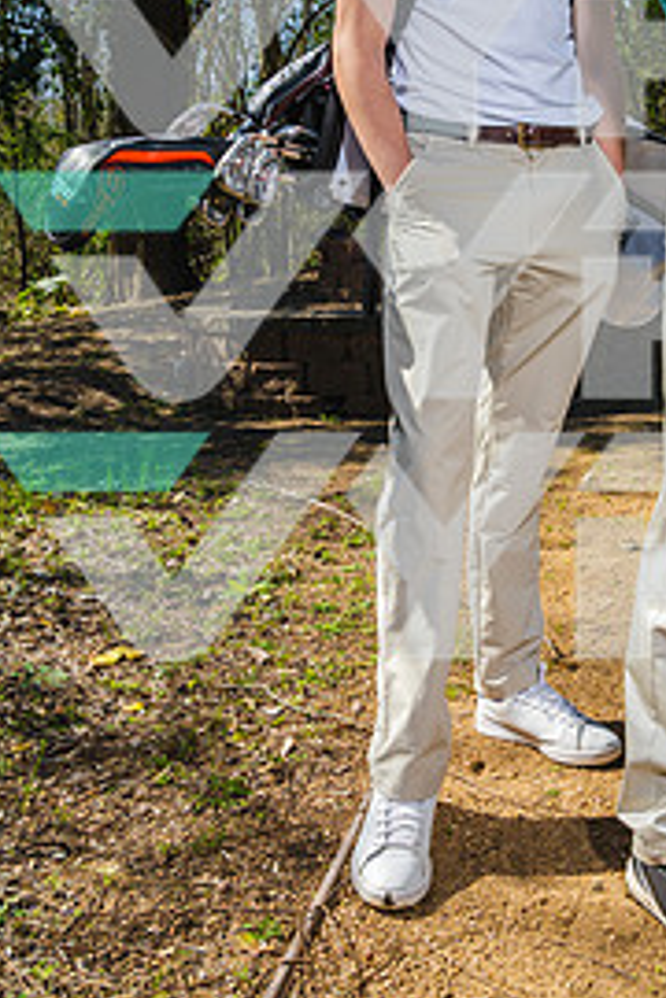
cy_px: 288
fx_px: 1110
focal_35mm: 40
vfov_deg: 47.2
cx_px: 540
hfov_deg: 32.4
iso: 100
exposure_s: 1/125
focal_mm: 24
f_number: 9
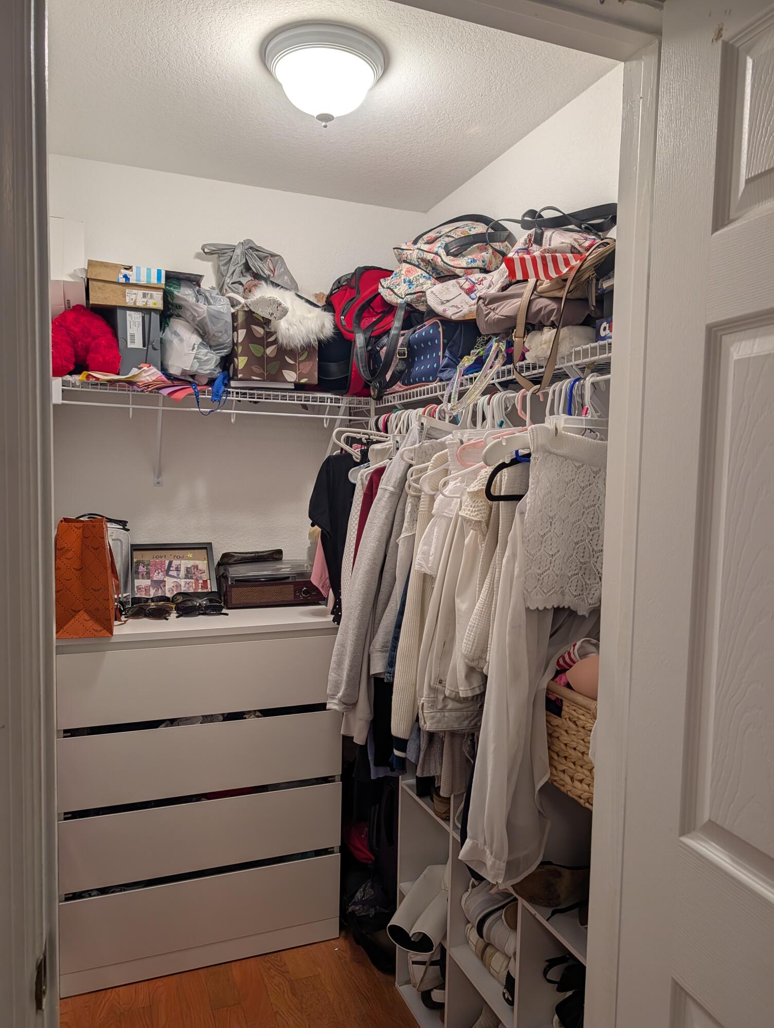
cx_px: 387
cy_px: 514
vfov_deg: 71.5
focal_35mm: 24
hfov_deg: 56.9
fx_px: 714
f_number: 1.68
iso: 89
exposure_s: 1/120
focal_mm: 6.9
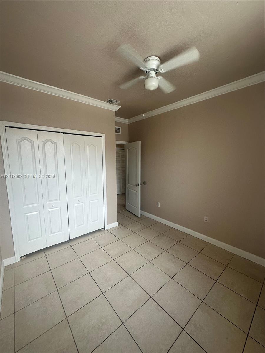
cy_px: 176
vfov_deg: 102.1
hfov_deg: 85.7
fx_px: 143
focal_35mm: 14
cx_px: 132
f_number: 2.2
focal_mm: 2.22
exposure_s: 1/99
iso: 80
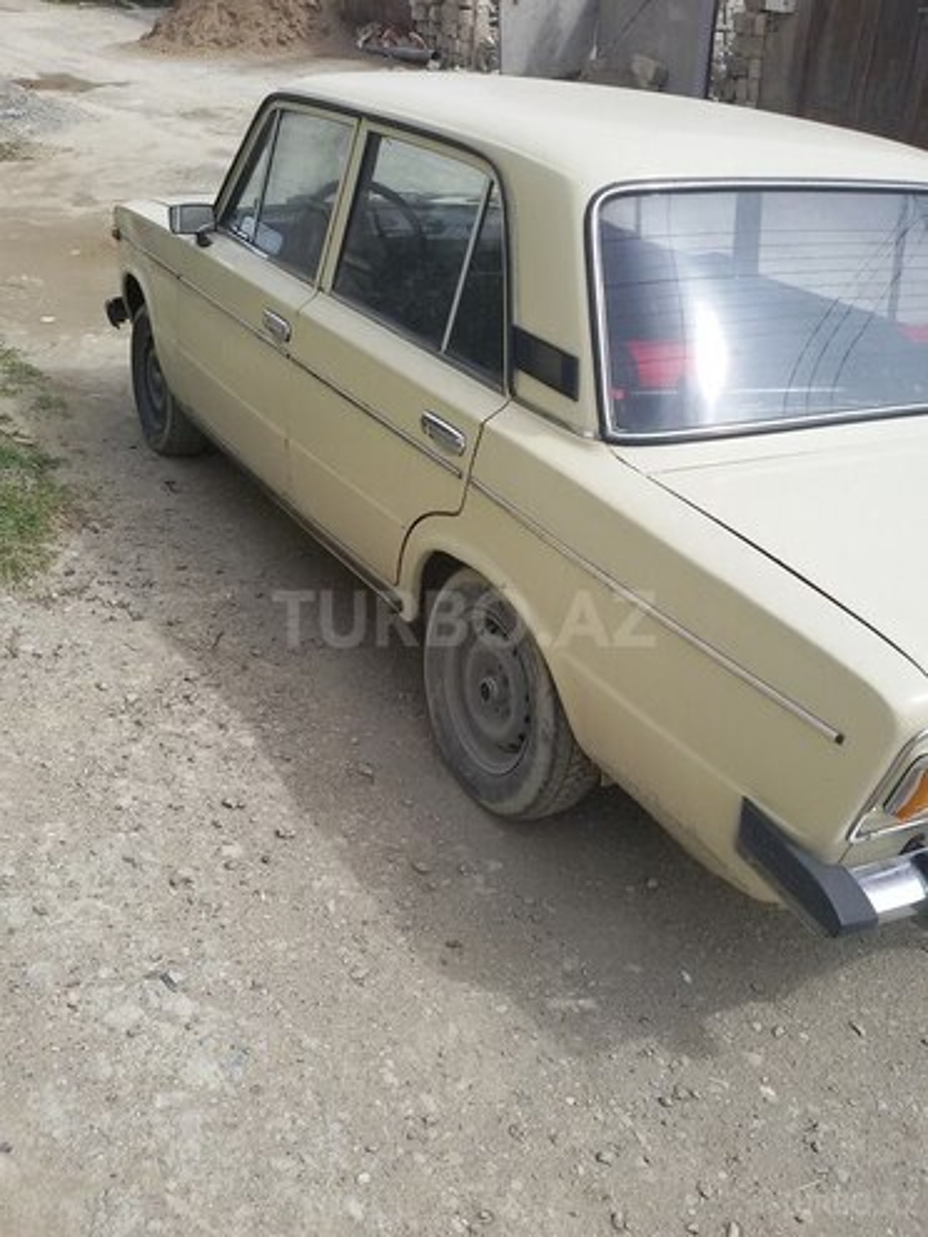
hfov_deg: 45.4
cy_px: 618
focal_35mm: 31
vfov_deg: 58.4
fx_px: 1108
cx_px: 464
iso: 40
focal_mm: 2.93
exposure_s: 1/768
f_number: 2.4
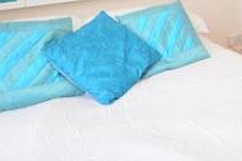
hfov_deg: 32.9
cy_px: -71
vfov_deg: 21.0
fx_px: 374
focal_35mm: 56
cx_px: 242
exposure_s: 1/40
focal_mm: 11
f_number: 5
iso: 200
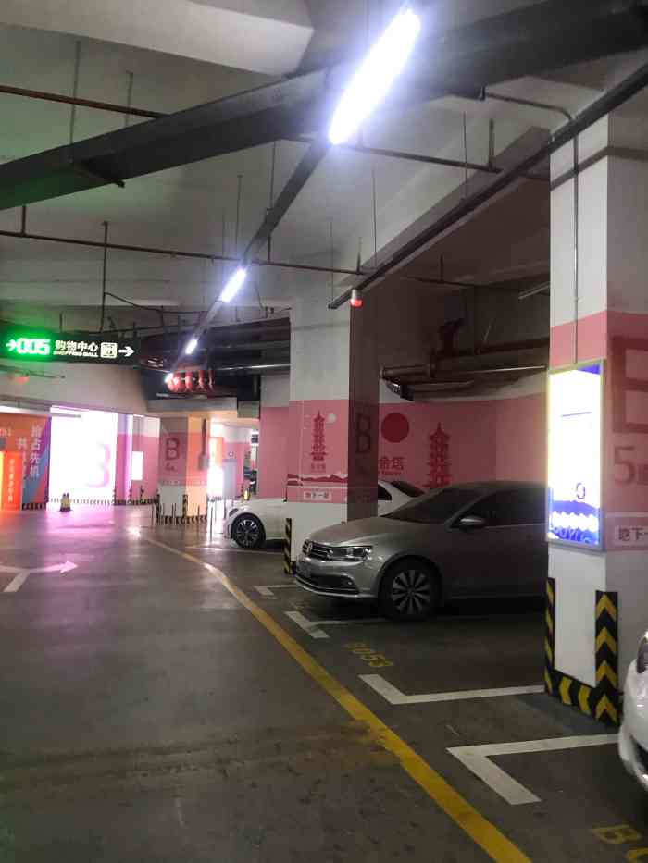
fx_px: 699
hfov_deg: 49.8
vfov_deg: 63.4
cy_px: 432
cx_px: 324
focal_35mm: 28
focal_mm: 3.99
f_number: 1.8
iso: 100
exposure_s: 1/17
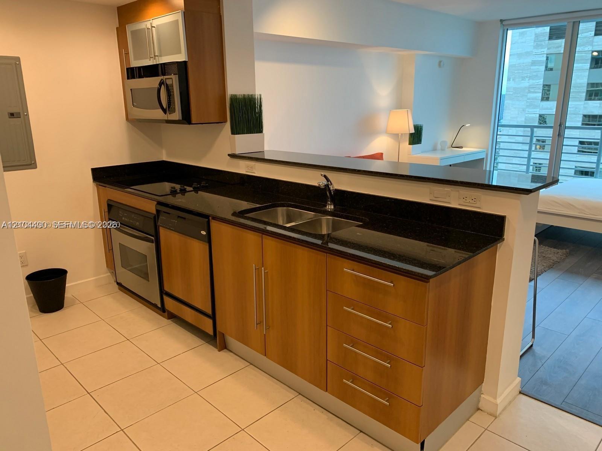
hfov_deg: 67.3
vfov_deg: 53.1
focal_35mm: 26
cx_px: 301
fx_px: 452
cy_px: 226
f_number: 1.8
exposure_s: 1/60
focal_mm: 4.25
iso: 125
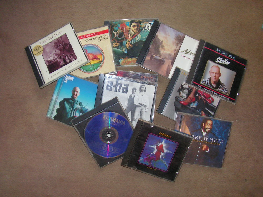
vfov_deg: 39.7
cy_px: 98
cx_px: 132
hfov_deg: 51.4
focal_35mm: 36
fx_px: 274
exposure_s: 1/40
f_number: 3.2
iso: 200
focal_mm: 6
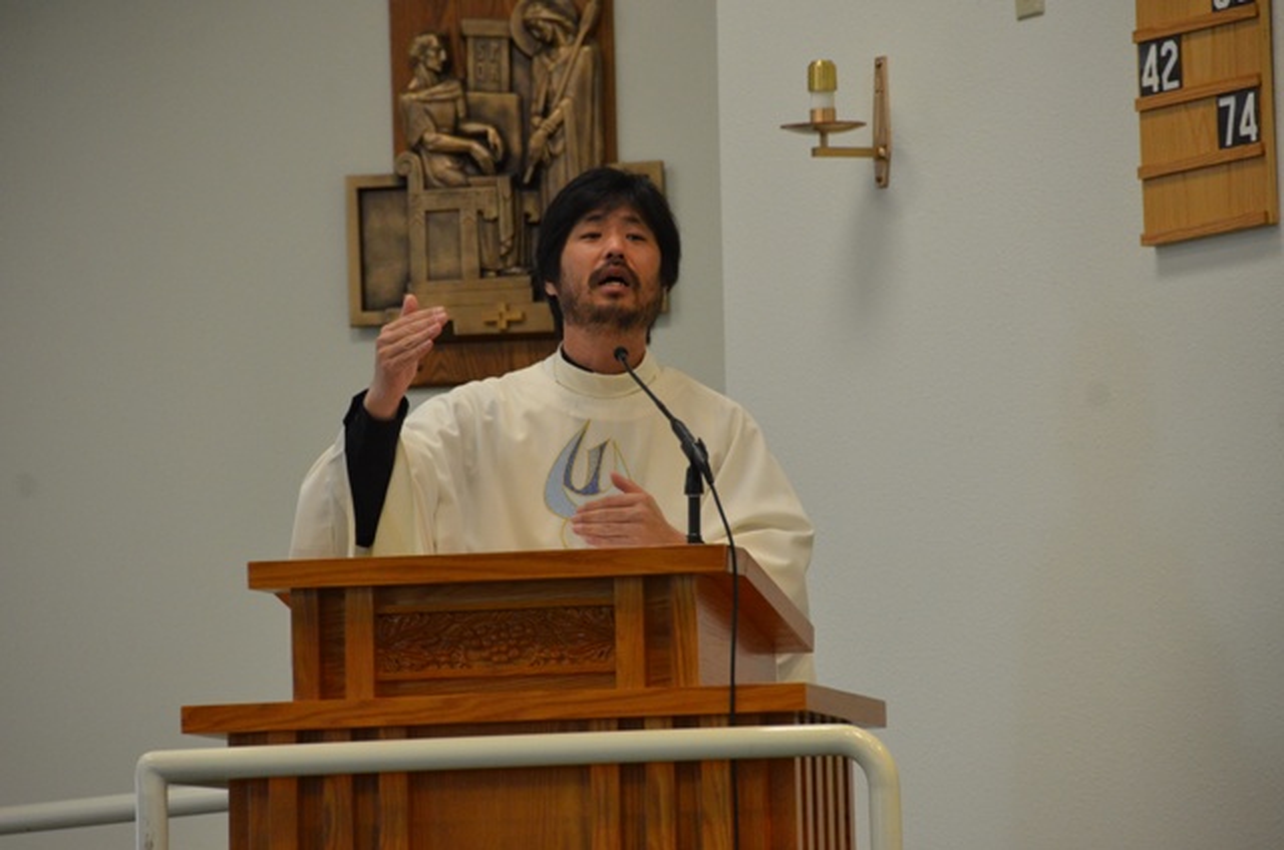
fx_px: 10679
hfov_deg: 6.9
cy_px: 425
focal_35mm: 300
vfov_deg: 4.6
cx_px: 642
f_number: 5.6
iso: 1600
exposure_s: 1/60
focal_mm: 200
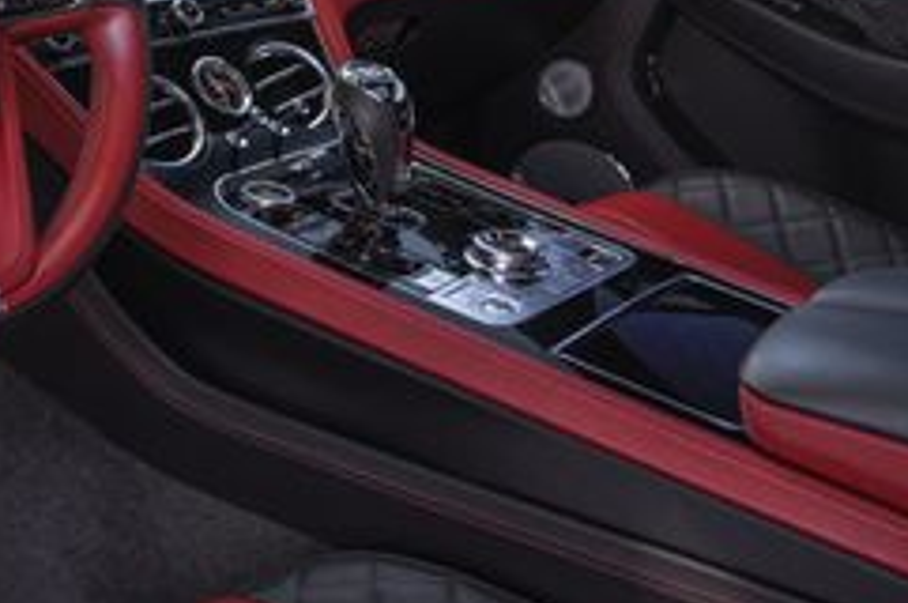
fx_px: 1662
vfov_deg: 19.5
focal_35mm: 66
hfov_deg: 29.6
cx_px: 136
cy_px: -90
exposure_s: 1/100
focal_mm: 24
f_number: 5
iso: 640
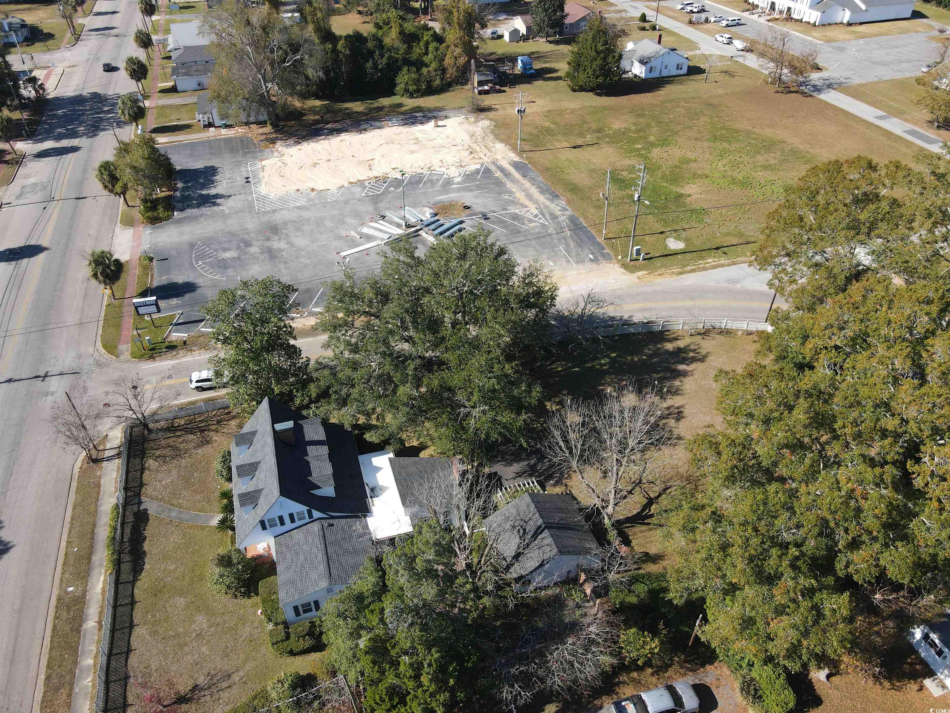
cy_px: 356
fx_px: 659
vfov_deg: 56.8
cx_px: 475
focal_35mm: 24
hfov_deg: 71.6
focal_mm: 4.5
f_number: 2.8
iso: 100
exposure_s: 1/350
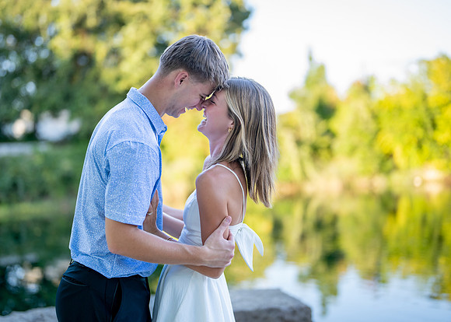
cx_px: 204
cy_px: 157
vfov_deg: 26.3
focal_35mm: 54
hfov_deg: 36.2
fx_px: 689
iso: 250
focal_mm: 50
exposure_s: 1/1250
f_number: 1.2
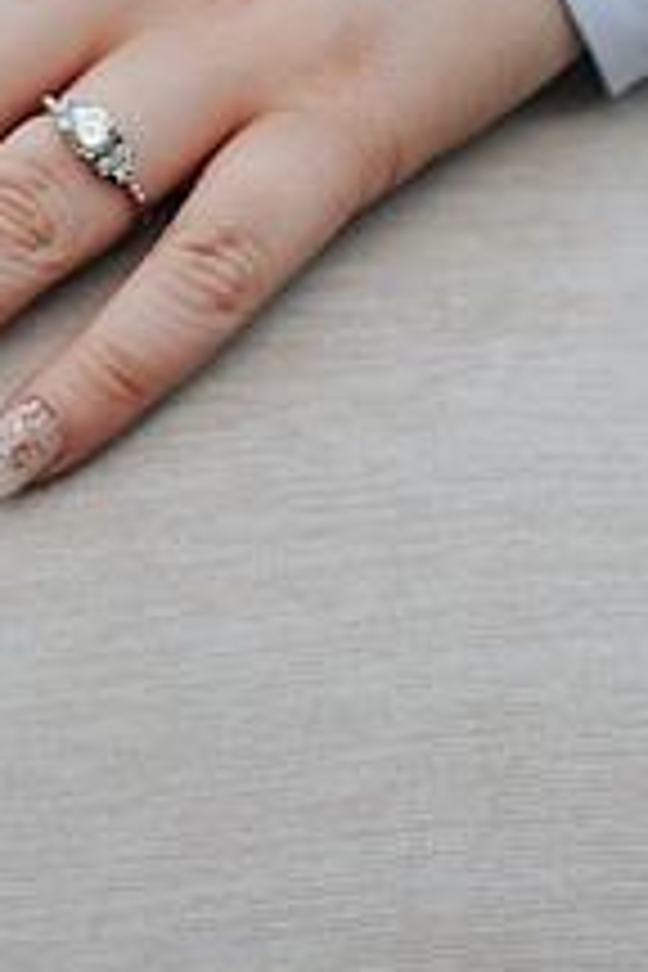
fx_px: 1971
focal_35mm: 73
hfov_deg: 18.6
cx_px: 207
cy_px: 153
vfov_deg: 27.0
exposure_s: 1/500
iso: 1000
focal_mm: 35
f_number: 3.2
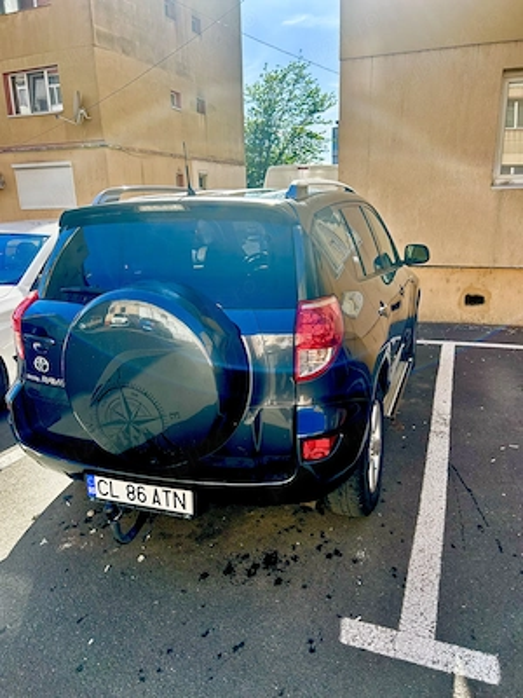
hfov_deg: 53.1
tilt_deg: -16.1
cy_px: 349
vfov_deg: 67.3
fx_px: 524
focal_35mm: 26
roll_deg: +1.1
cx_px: 262
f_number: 1.5
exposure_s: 1/1412
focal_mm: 5.7
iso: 50
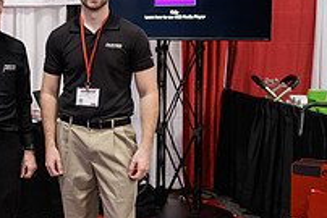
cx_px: -55
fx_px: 627
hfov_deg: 26.3
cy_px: 69
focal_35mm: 69
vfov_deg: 19.7
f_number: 3.2
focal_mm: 24
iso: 1000
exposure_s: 1/125
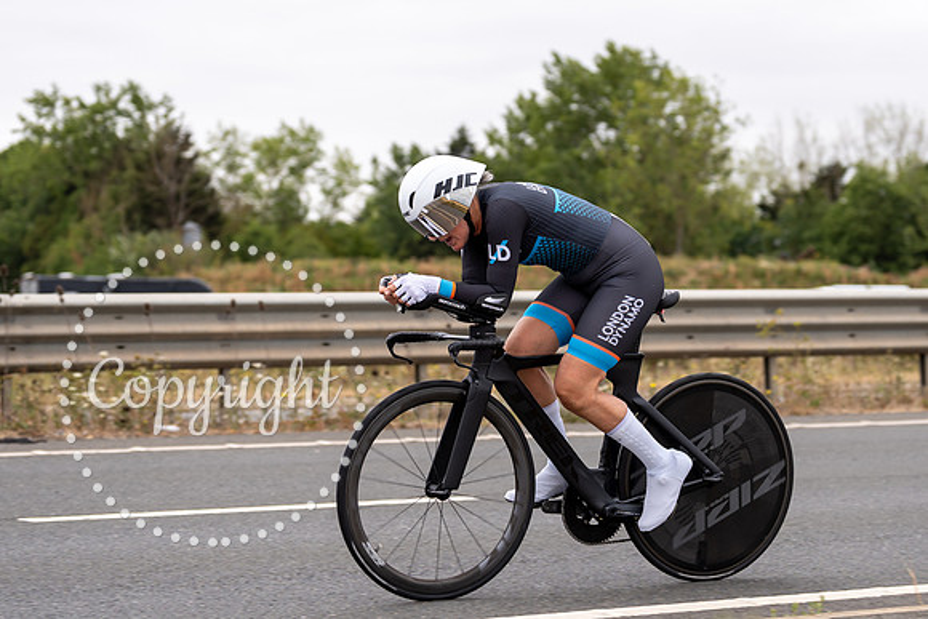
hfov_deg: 21.8
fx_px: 2412
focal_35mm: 94
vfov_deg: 14.6
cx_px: 516
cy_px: 305
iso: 100
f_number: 3.2
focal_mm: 70
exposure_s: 1/800
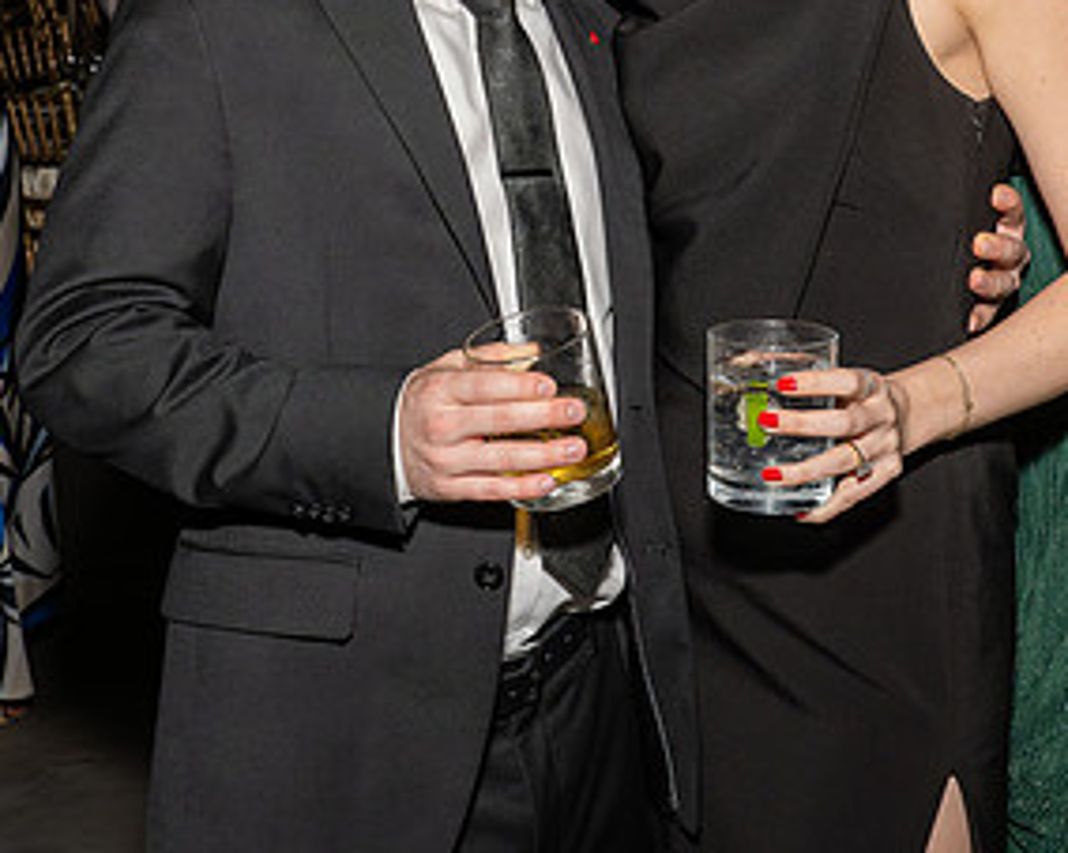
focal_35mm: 75
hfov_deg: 25.4
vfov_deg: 19.8
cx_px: 533
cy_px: 3
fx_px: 2370
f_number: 8
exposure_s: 1/250
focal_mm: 30
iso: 800
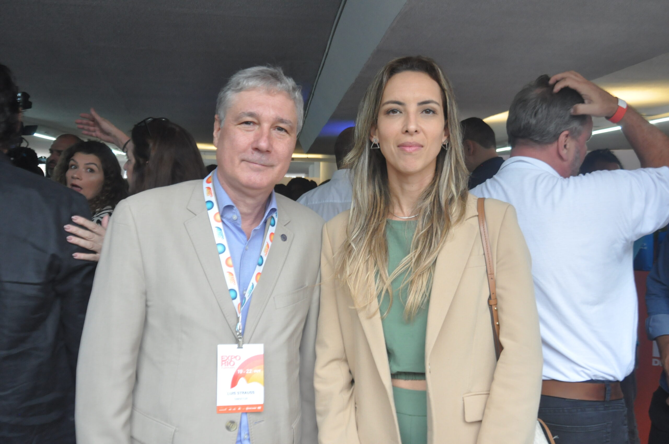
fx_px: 612
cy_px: 222
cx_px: 334
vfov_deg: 39.9
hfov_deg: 57.3
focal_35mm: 33
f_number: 7.1
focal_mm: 22
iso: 1250
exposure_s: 1/160
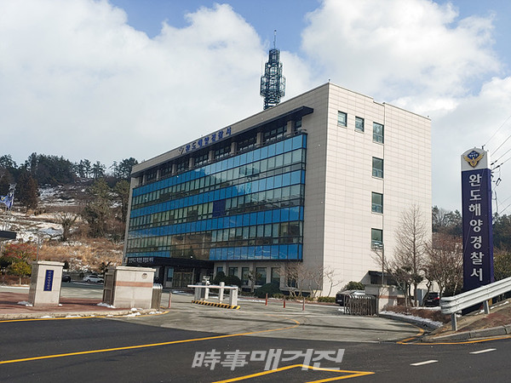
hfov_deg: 56.8
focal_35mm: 32
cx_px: 256
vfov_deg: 44.2
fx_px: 472
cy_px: 192
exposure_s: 1/3226
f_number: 1.5
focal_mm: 4.23
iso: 50
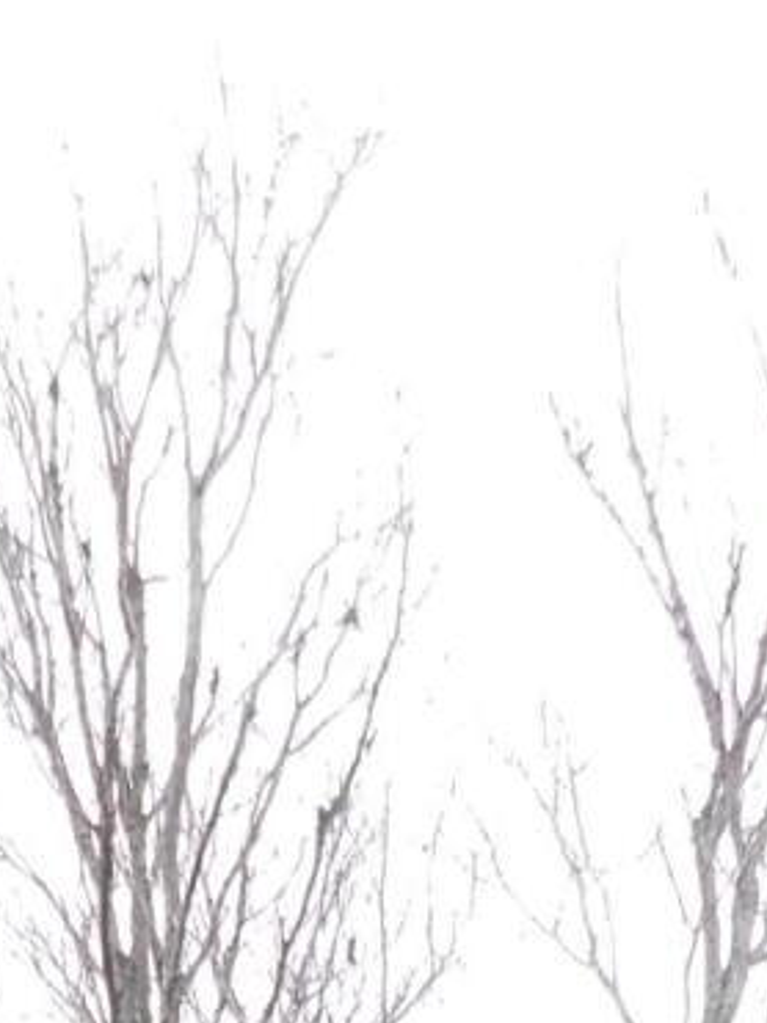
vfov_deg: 11.9
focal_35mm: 124
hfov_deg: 11.9
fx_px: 3665
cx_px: 86
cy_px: 2664
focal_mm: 4
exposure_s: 1/400
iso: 125
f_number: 3
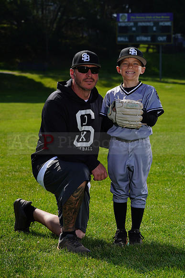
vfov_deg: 19.1
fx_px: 824
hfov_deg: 12.8
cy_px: 139
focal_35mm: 107
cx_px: 92
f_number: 8
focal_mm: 107
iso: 100
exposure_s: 1/250
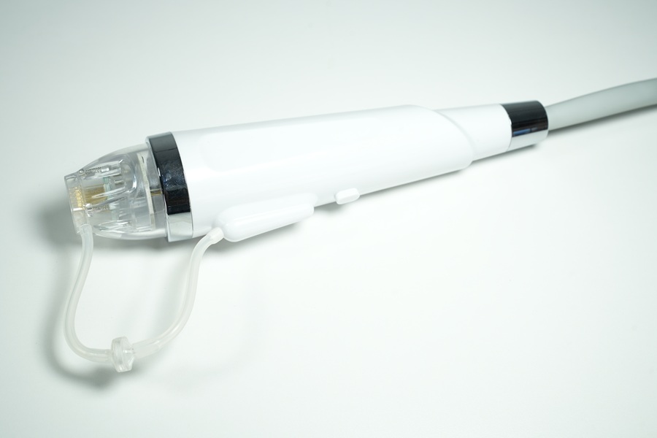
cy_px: 219
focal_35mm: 51
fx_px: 931
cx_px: 328
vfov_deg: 26.5
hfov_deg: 38.9
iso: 320
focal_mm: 51
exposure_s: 1/60
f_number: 9
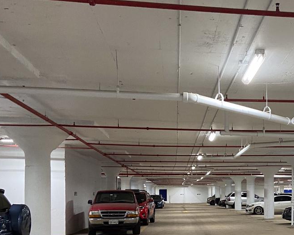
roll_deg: -0.7
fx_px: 487
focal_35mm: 56
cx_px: 269
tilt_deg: -0.9
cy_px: 199
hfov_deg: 31.9
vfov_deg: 26.4
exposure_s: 1/60
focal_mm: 4.25
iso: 320
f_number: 1.8
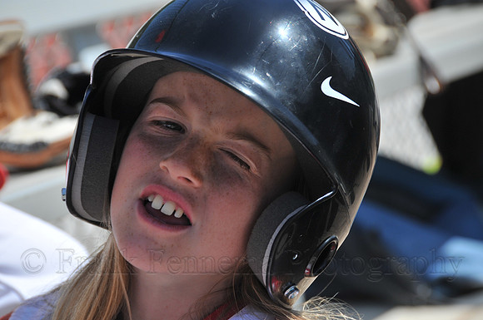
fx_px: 3416
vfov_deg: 5.4
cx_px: 242
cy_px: 160
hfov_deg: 8.1
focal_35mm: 255
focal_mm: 170
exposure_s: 1/250
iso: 200
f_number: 8
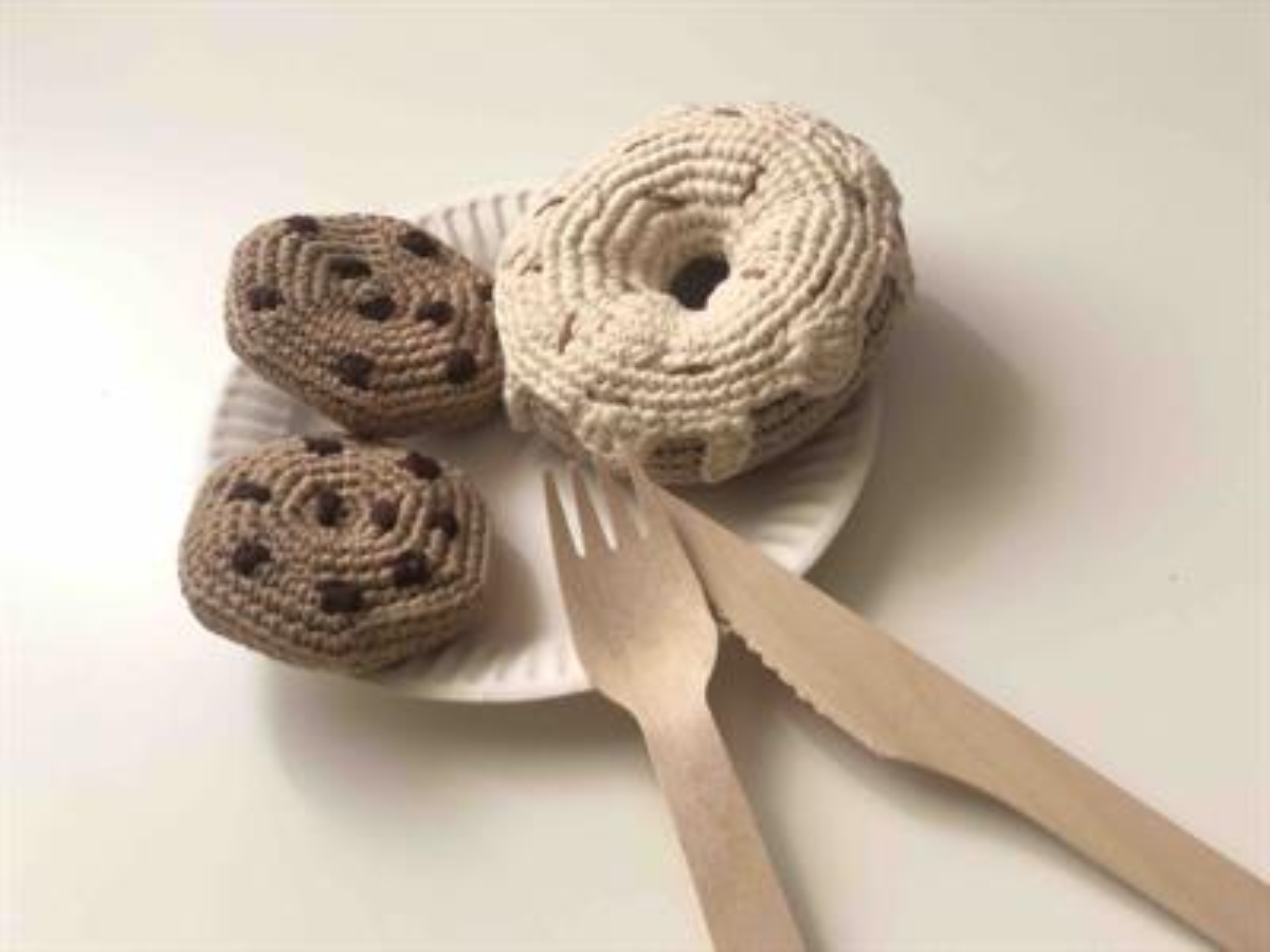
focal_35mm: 52
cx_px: 635
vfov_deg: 28.0
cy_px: 476
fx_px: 1908
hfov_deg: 36.8
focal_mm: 6
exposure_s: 1/30
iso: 125
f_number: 2.4
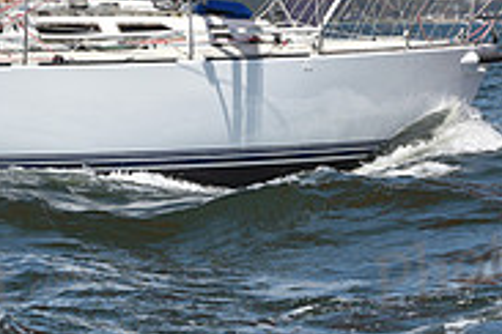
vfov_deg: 5.7
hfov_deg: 8.7
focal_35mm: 238
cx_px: 233
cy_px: -144
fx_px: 3319
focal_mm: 75
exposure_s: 1/1250
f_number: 9
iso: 320
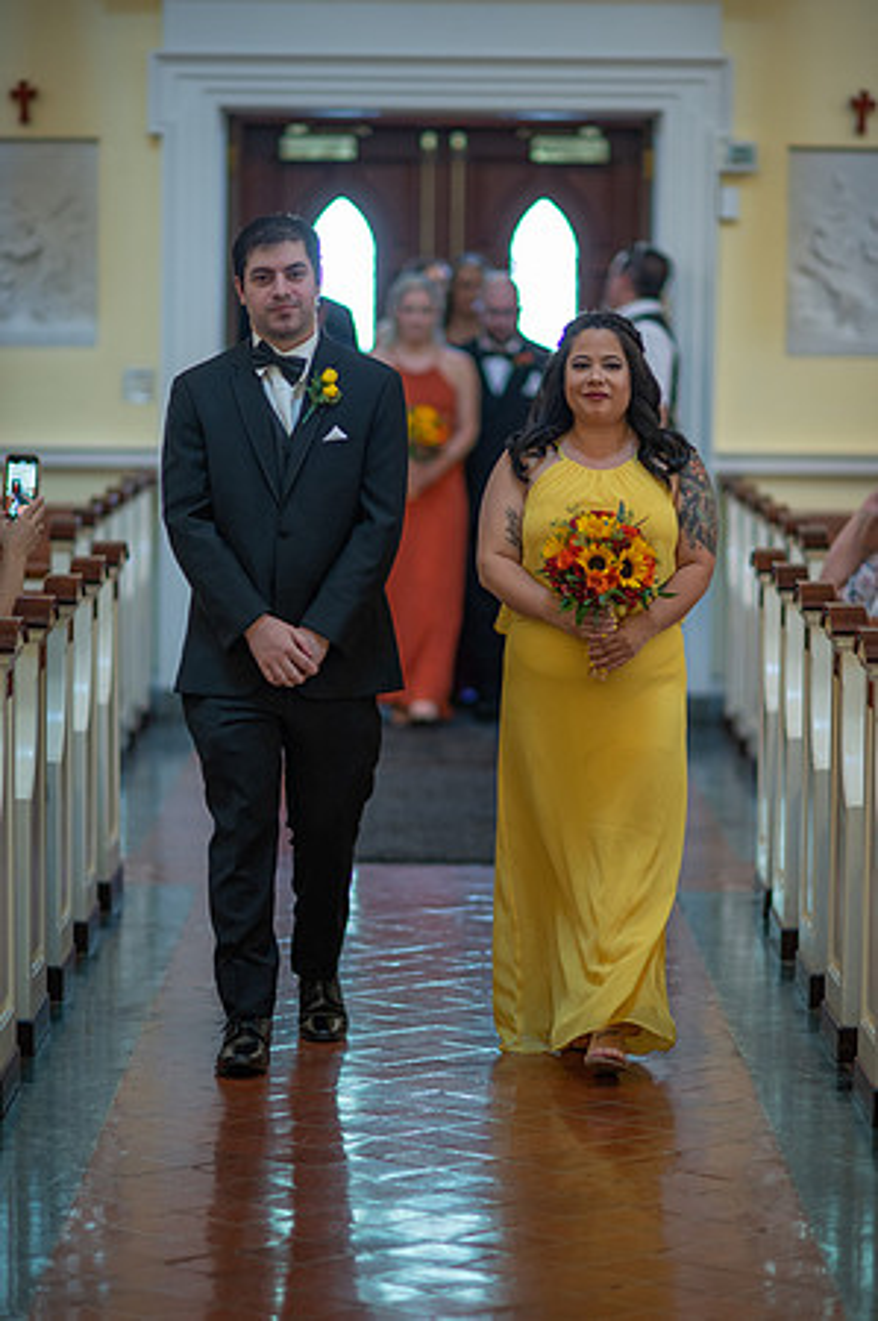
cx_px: 439
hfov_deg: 10.1
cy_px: 660
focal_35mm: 135
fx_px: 4950
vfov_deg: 15.2
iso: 1600
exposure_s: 1/250
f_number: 2
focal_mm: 135
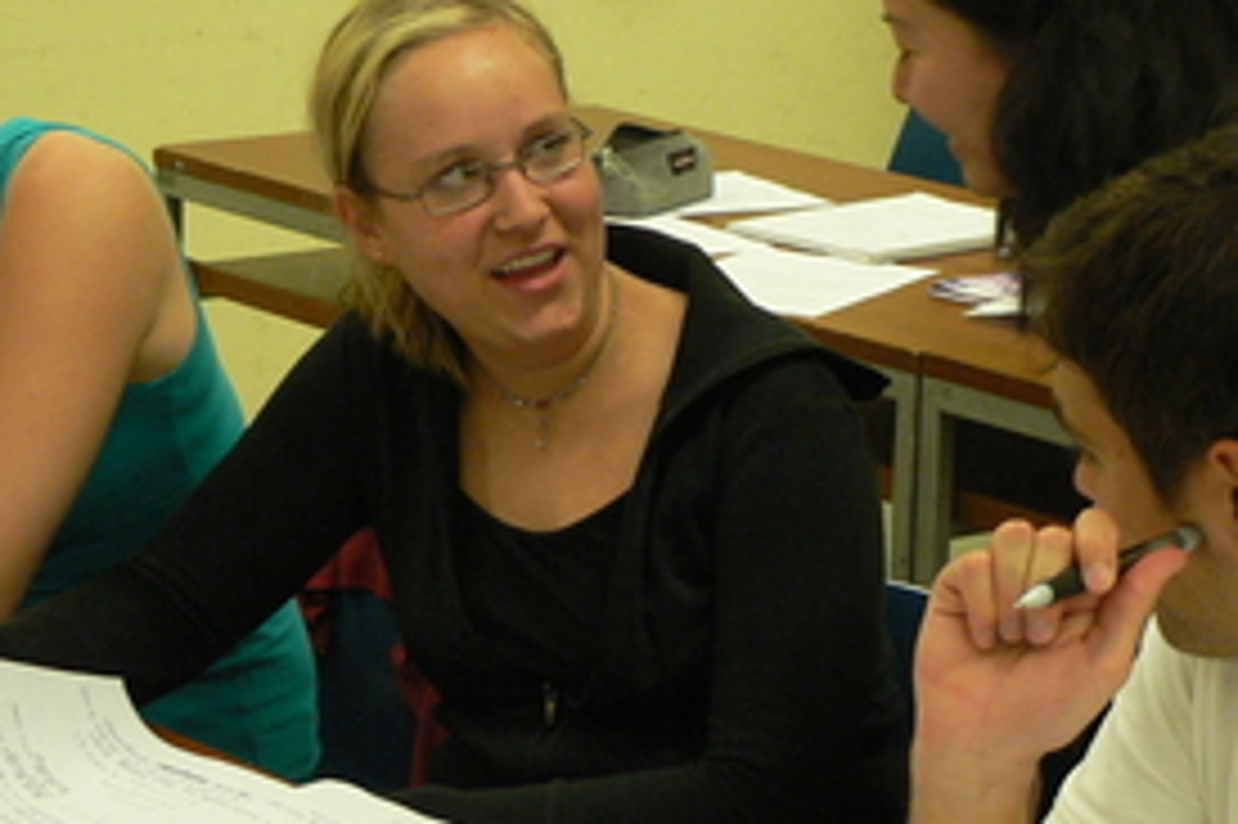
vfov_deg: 10.6
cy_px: 473
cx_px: 705
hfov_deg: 15.9
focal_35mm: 129
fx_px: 4433
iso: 200
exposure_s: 1/30
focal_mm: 10.7
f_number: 3.2
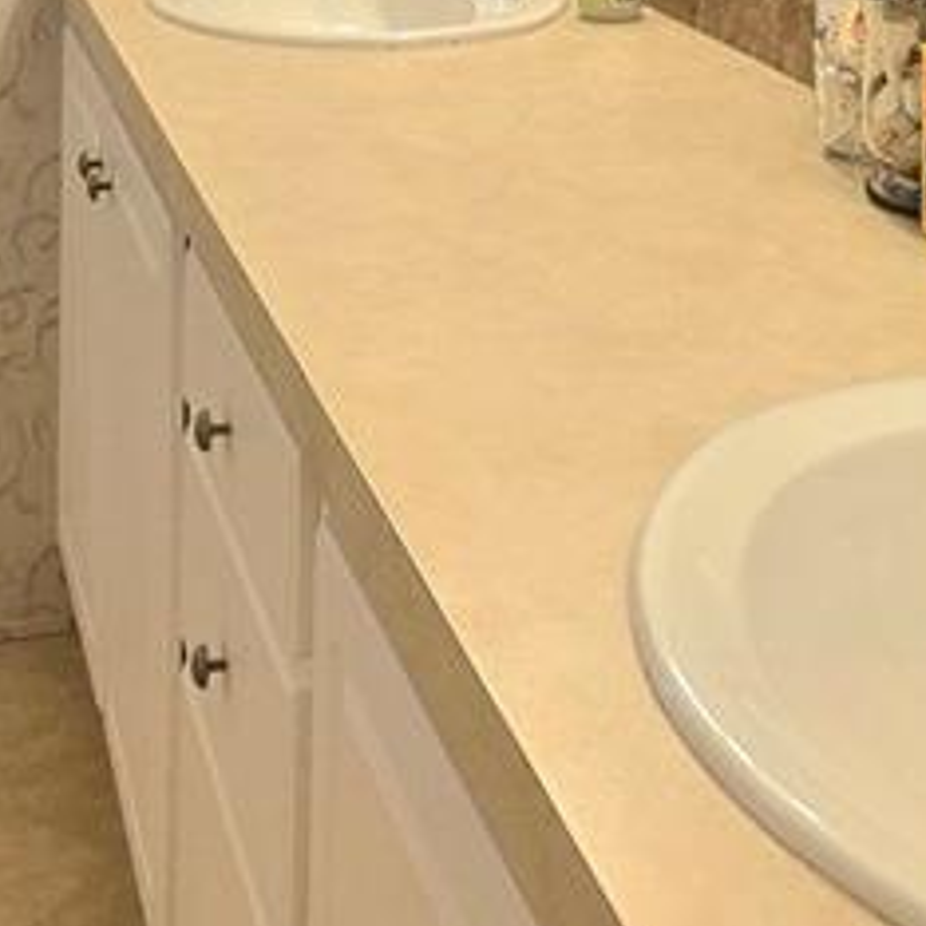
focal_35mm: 59
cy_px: -245
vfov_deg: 25.4
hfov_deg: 29.1
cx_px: 479
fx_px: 1786
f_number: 1.9
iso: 80
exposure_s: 1/120
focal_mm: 2.2
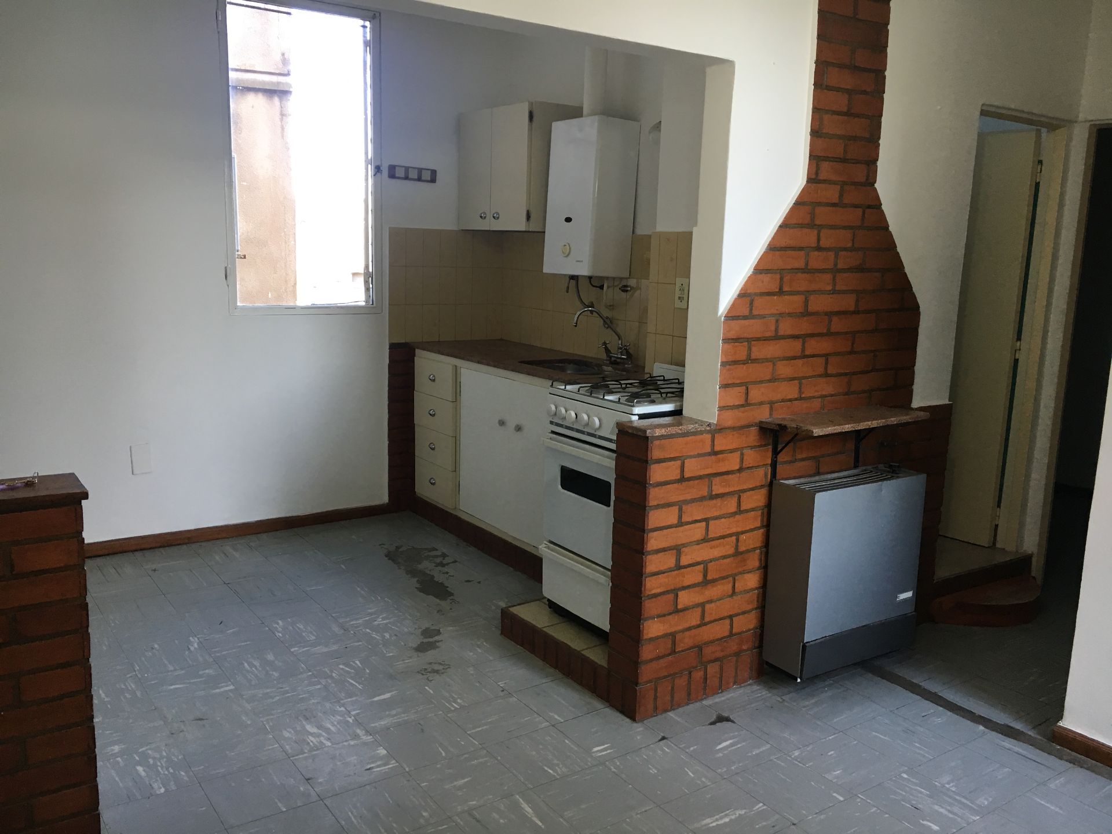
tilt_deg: -11.6
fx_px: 932
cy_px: 417
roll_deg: -2.1
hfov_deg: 61.7
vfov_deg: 48.2
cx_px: 556
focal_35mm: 29
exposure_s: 1/33
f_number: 2.2
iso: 50
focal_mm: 4.15
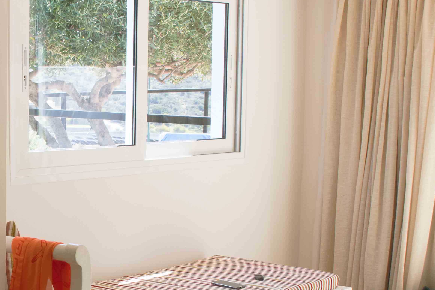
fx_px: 955
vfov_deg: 17.2
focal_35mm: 79
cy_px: 186
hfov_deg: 23.5
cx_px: -83
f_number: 7.1
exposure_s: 1/200
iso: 250
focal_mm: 22
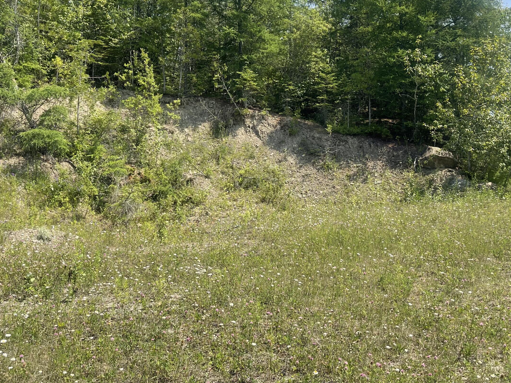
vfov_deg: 40.2
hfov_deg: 52.5
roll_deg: -0.4
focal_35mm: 35
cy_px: 130
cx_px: 230
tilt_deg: +3.8
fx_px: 517
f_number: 1.6
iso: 32
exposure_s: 1/1795
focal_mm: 5.1
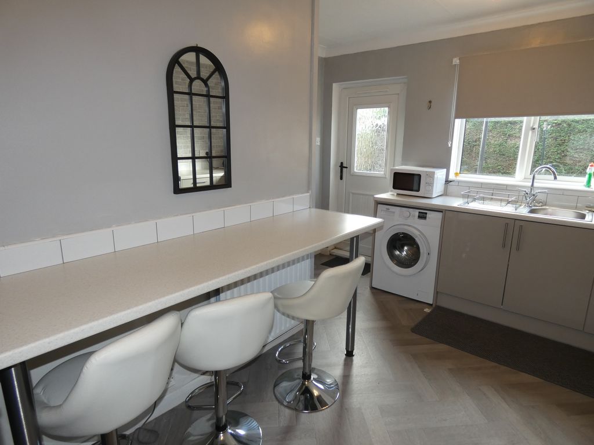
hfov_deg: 81.7
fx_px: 343
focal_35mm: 20
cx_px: 297
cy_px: 222
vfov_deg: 66.0
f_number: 2.8
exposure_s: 1/60
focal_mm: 3.6
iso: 160
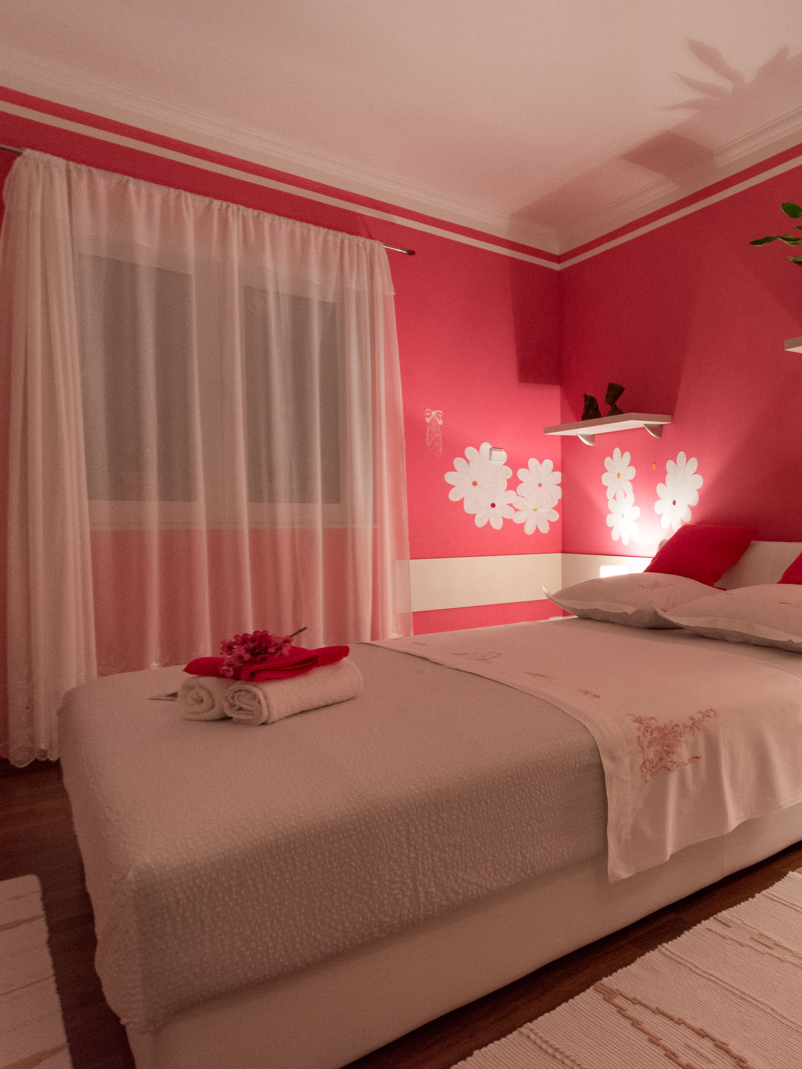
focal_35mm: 22
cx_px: 767
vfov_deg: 76.4
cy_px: 530
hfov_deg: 51.4
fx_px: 680
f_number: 4
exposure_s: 1/30
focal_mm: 10
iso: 1600
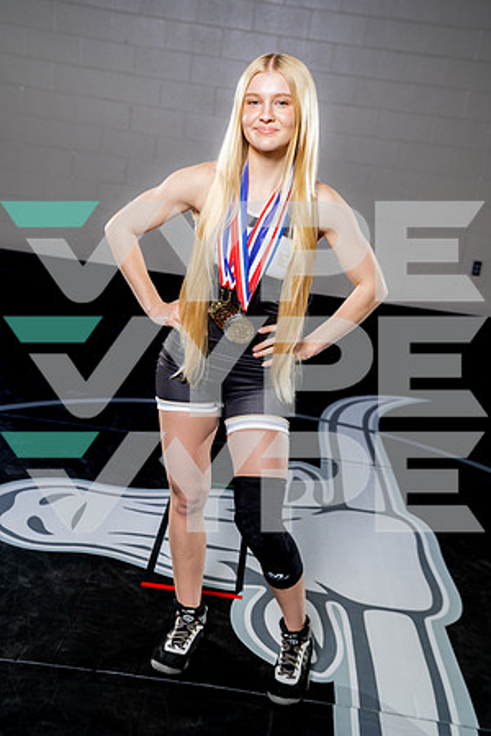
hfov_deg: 27.5
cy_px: 368
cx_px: 246
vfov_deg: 40.3
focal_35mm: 49
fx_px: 1002
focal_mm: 49
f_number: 5.6
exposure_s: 1/250
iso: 320
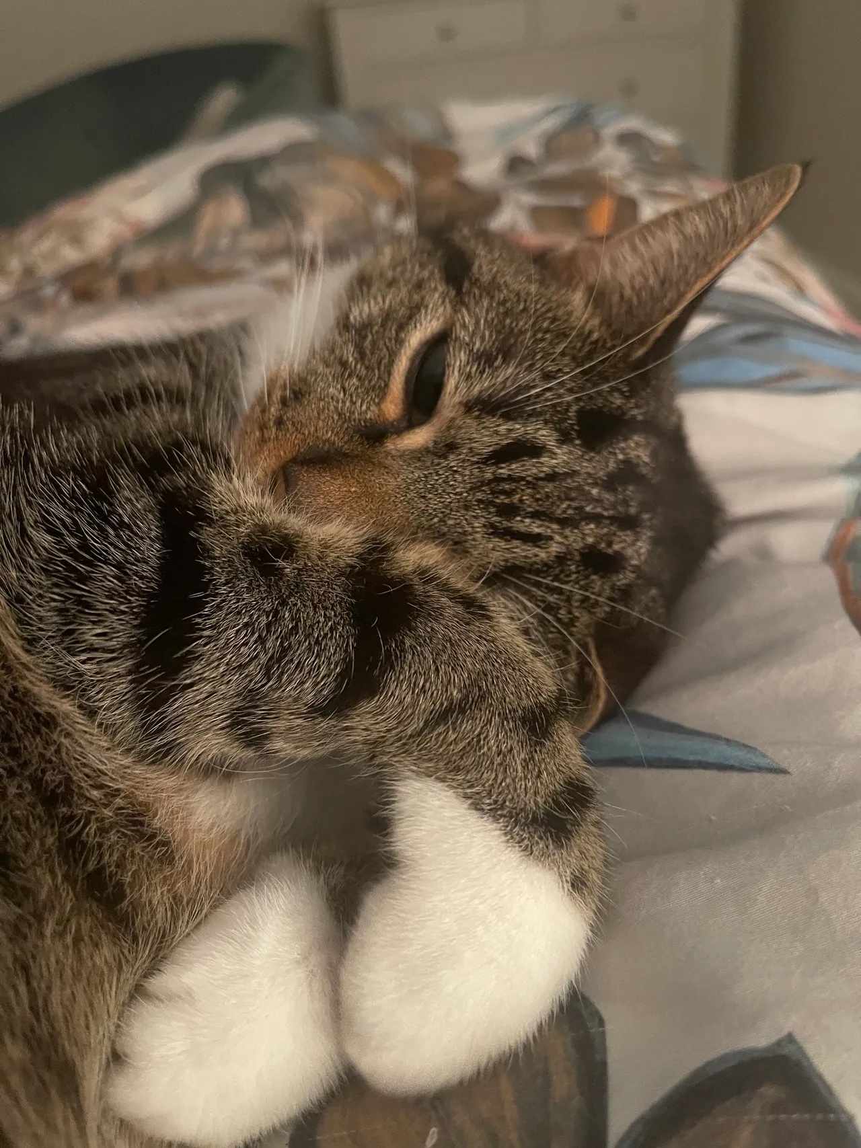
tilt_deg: -32.2
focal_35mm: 26
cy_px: 574
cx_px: 430
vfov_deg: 67.3
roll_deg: +7.4
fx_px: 862
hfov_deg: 53.1
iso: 640
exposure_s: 1/25
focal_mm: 5.1
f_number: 1.6
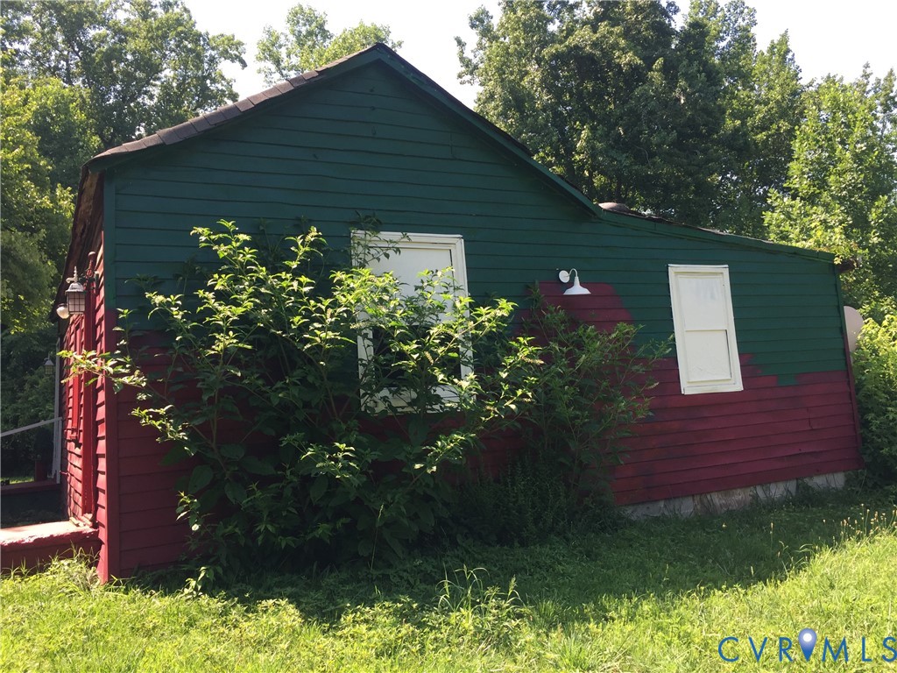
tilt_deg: +6.3
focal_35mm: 29
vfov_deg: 48.2
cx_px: 448
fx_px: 751
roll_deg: +0.6
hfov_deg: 61.7
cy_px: 336
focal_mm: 4.15
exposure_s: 1/408
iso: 32
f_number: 2.2
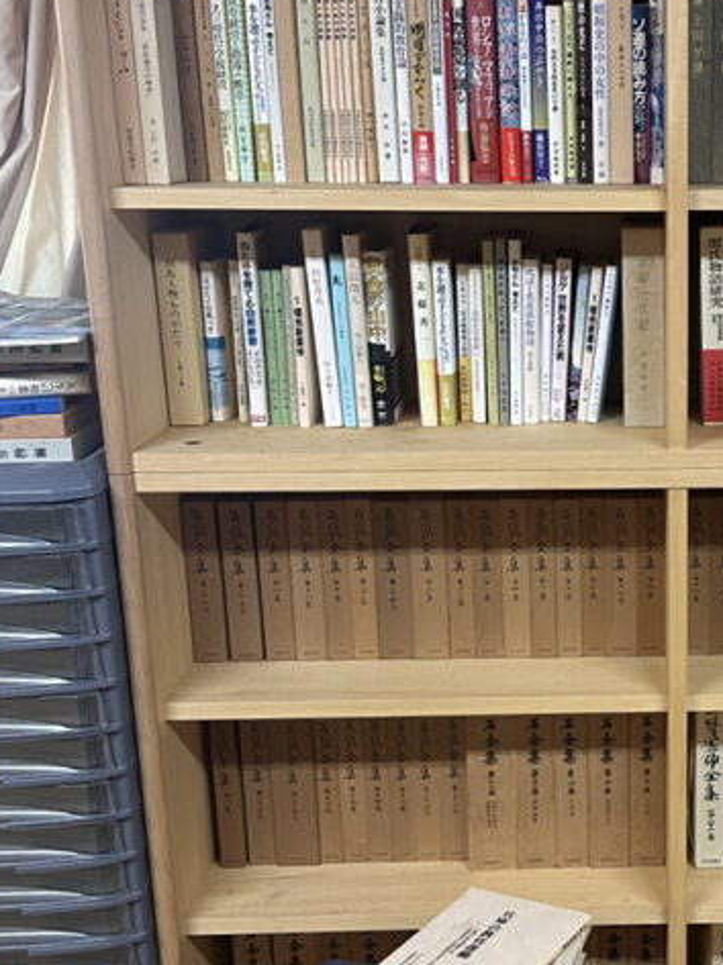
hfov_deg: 26.9
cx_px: 666
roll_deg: -0.6
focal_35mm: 52
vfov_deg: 36.8
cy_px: 508
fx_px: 1450
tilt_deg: -14.9
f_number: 1.78
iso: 200
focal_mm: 6.86
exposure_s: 1/120
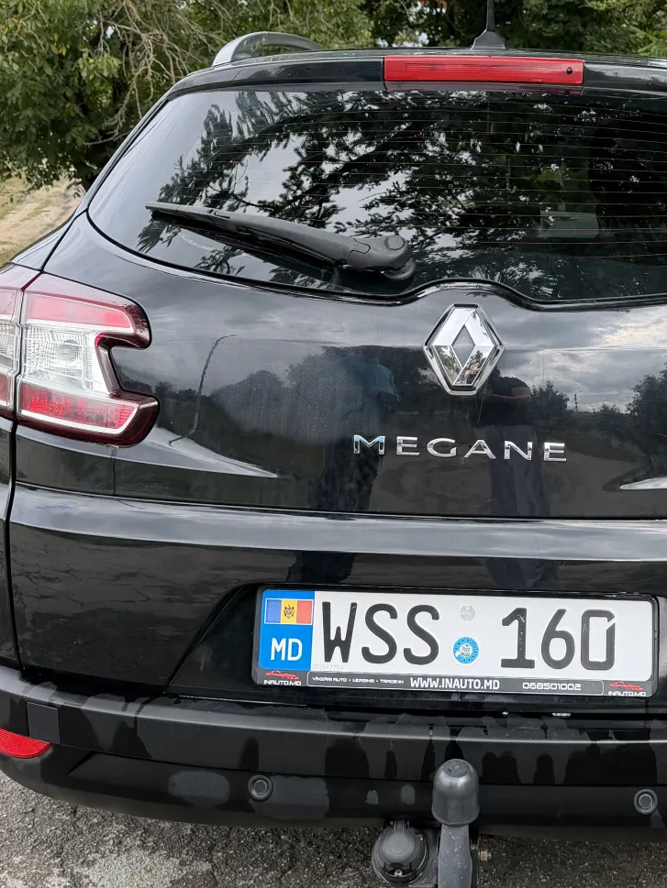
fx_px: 1336
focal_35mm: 52
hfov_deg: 27.6
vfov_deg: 36.5
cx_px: 508
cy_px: 305
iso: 100
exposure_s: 1/992
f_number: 1.78
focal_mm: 6.76
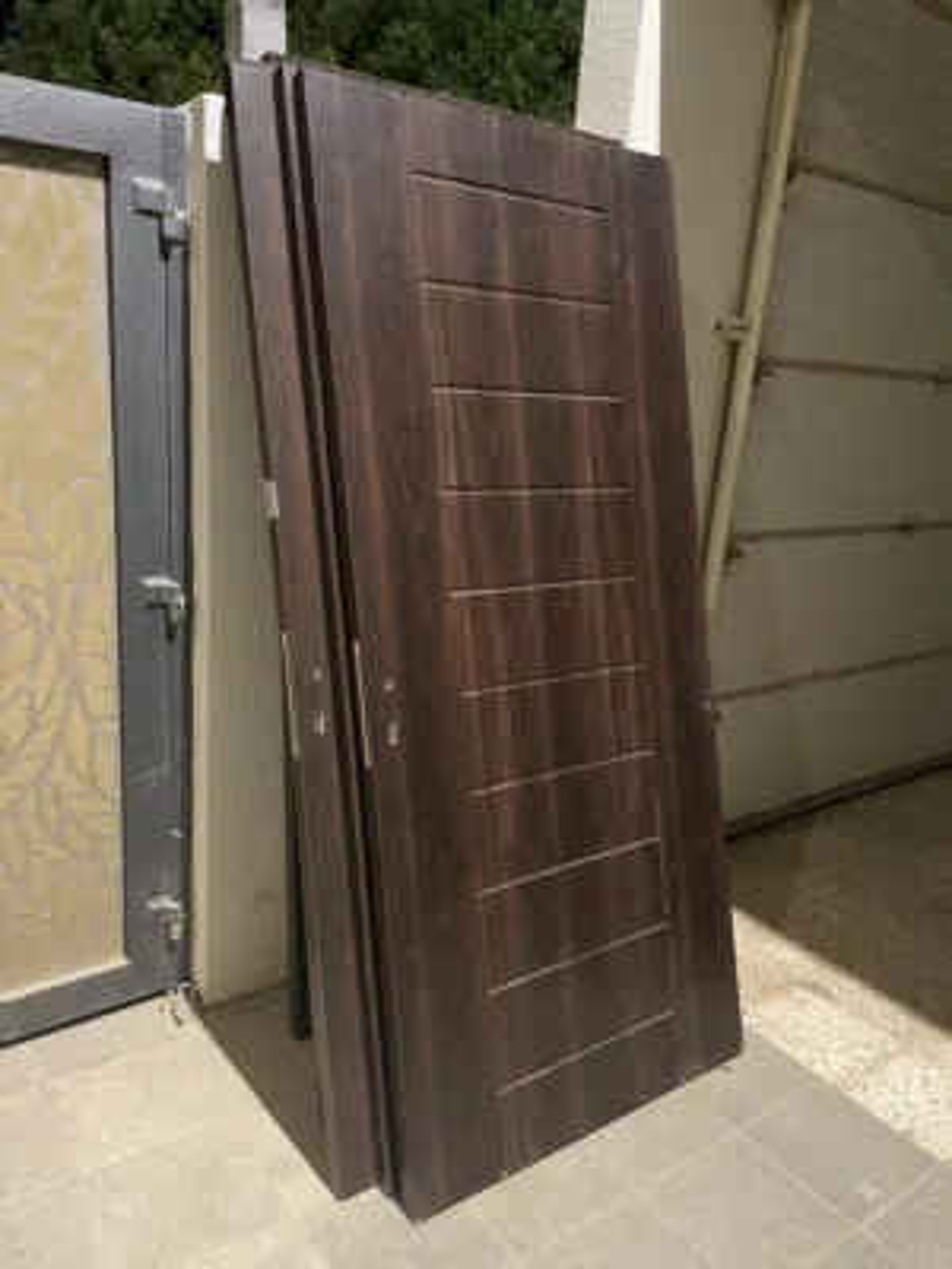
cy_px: 634
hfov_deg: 53.1
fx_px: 953
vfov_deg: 67.3
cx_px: 476
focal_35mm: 26
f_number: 1.6
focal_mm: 4.2
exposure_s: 1/25
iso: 800
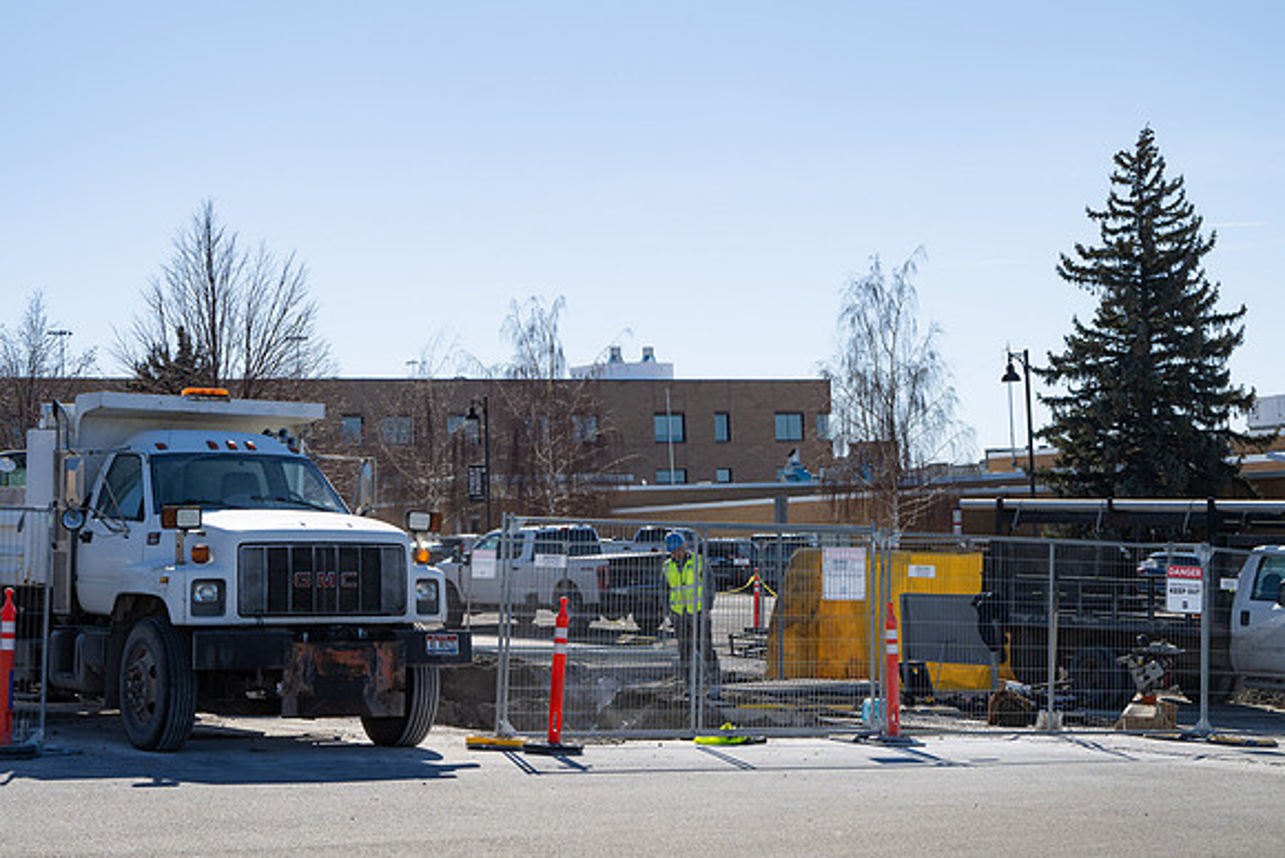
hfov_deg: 28.0
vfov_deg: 18.9
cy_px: 429
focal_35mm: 72
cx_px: 631
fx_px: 2579
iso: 100
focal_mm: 70
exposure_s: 1/250
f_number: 10
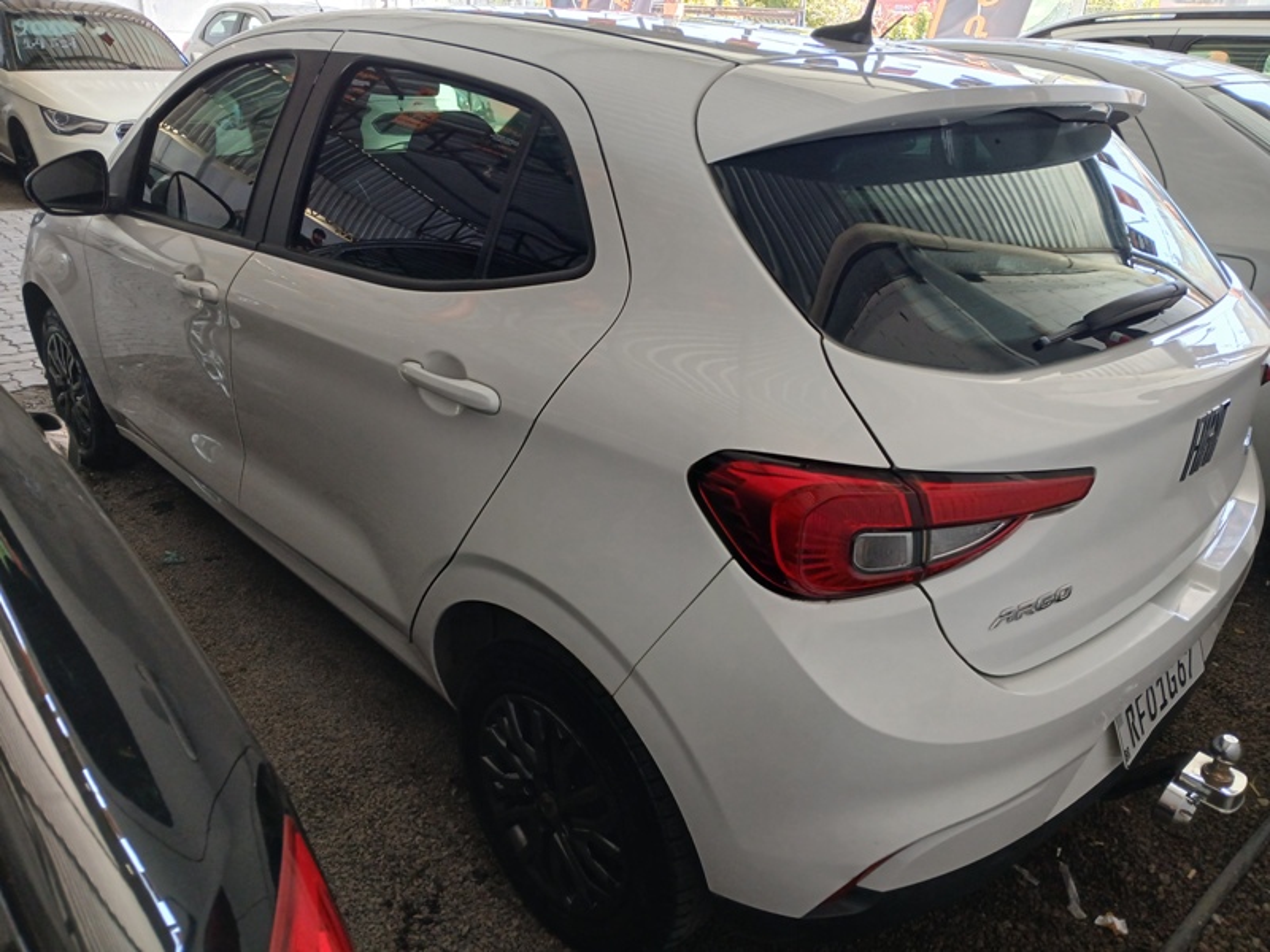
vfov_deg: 53.1
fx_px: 954
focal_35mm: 26
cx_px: 635
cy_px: 476
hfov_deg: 67.3
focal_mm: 3.98
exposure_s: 1/60
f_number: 1.8
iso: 125
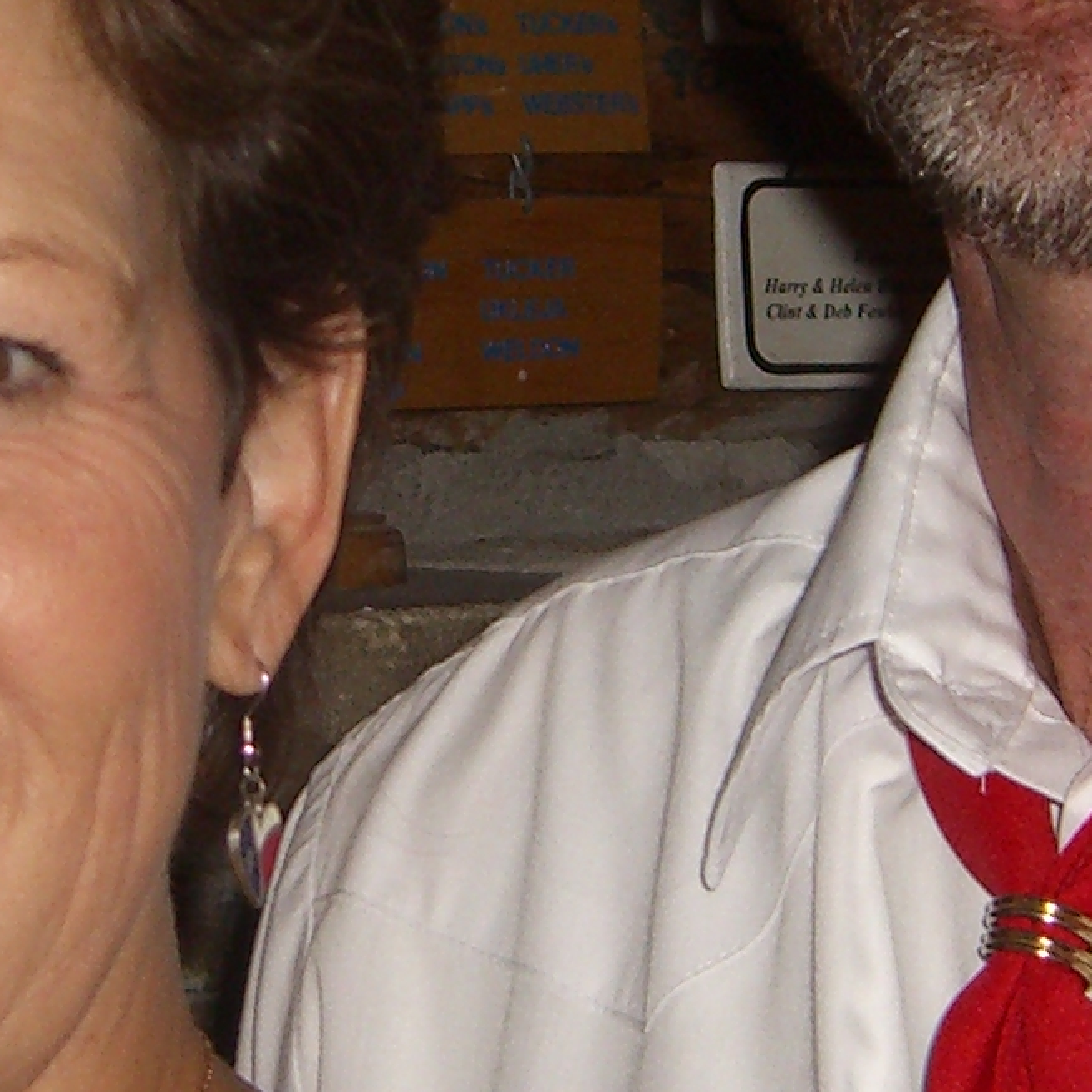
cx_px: 447
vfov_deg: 11.1
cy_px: 462
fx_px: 5603
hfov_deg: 11.1
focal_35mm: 157
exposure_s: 1/60
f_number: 2.8
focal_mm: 7.9
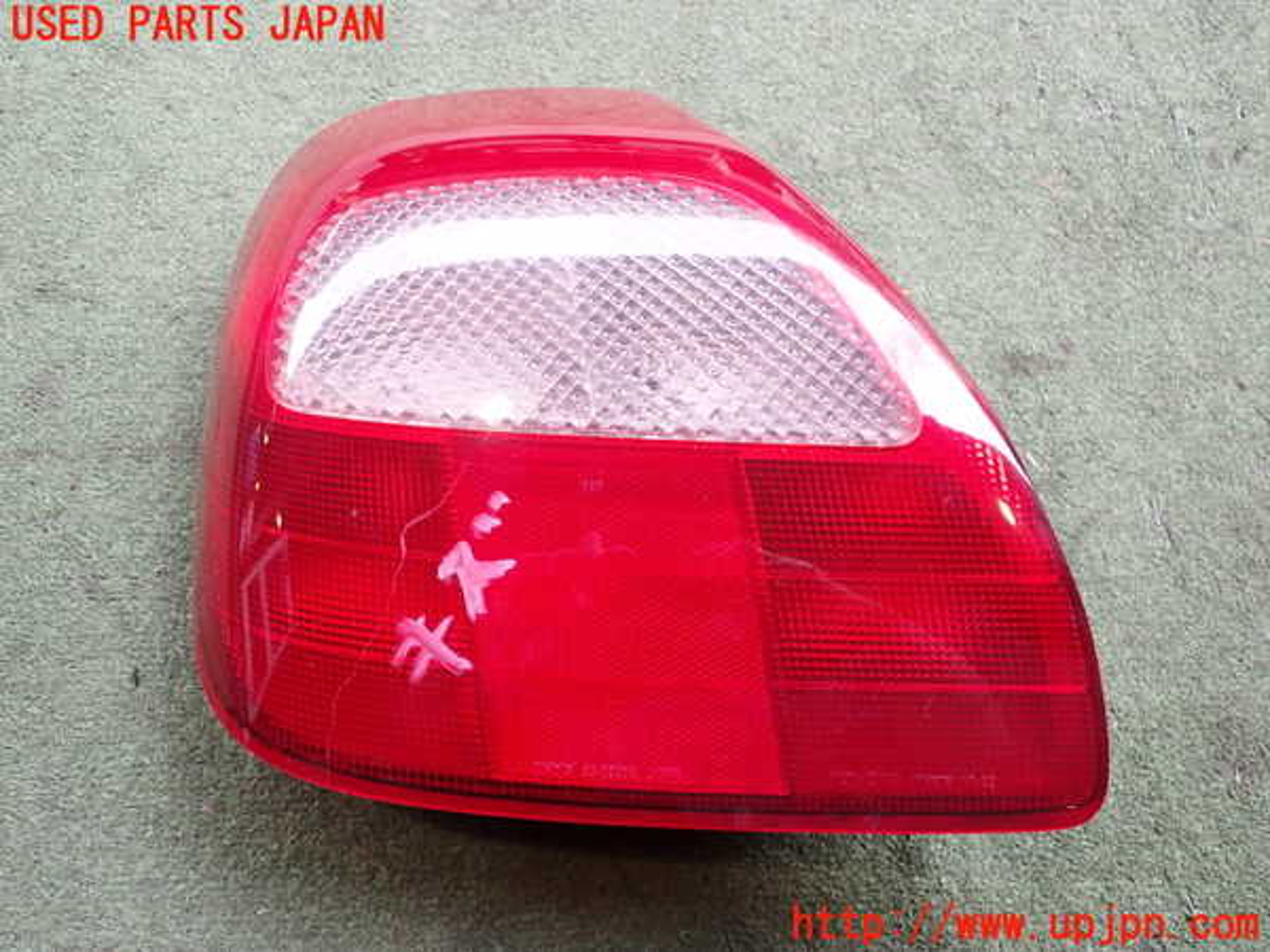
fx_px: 1101
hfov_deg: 60.0
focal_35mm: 30
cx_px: 635
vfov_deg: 46.8
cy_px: 476
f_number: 2.3
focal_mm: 5.4
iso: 200
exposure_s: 1/125
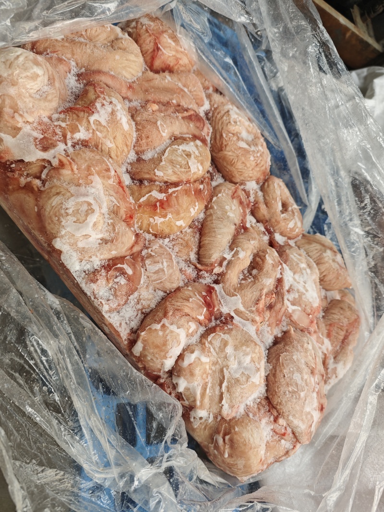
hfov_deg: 58.9
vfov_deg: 73.9
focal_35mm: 23
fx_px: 340
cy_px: 256
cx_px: 192
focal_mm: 6.55
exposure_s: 1/100
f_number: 1.6
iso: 50
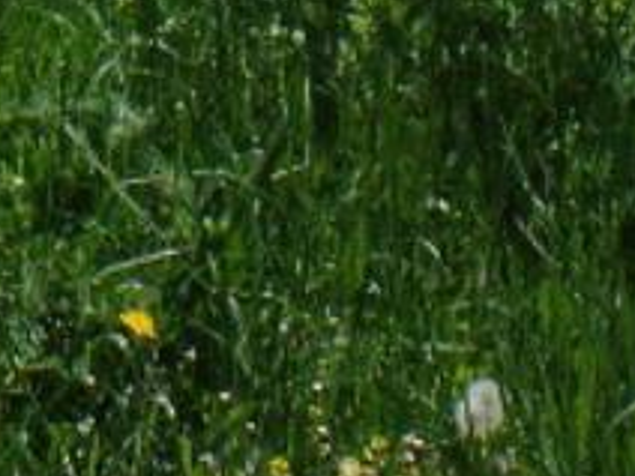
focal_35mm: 156
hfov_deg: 12.0
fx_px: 2862
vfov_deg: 8.1
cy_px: -940
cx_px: -335
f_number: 3.5
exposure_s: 1/1500
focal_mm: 4.1
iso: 80
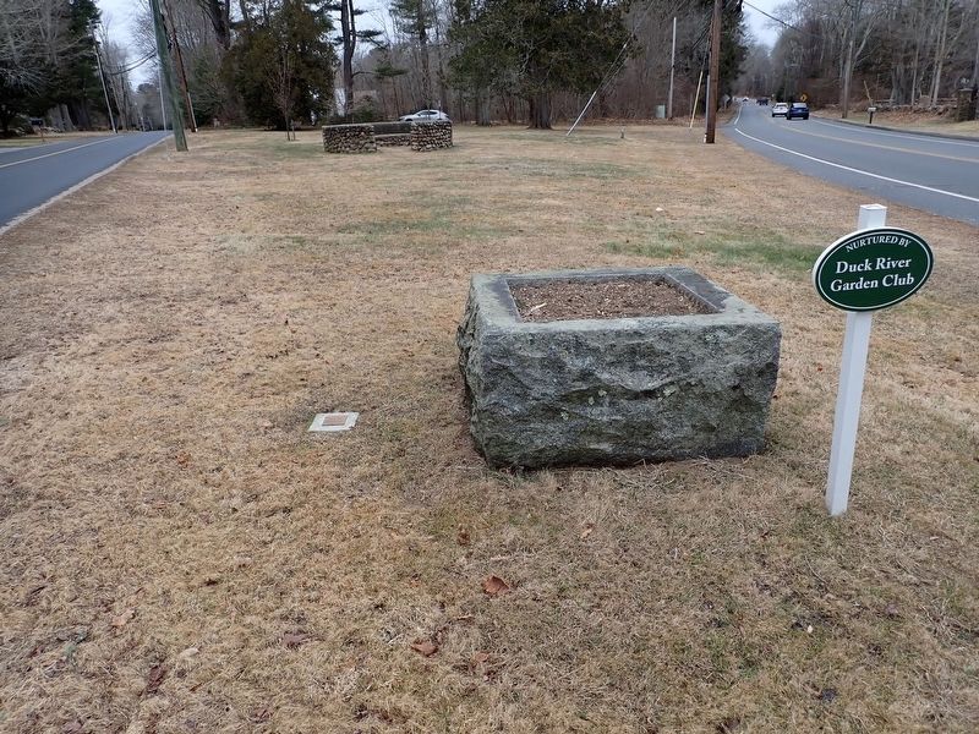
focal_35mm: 25
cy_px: 367
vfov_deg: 54.9
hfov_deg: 69.4
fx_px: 707
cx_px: 490
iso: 100
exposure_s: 1/250
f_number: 2.8
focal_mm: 4.5
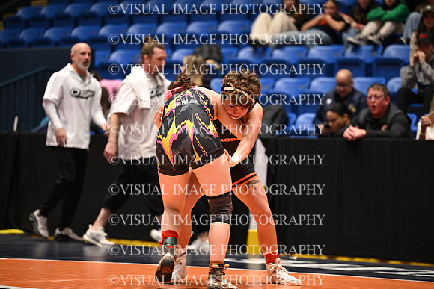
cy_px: 144
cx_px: 217
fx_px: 1748
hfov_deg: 14.2
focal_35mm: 145
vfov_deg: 9.5
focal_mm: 145
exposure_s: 1/120
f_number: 2.8
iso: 560
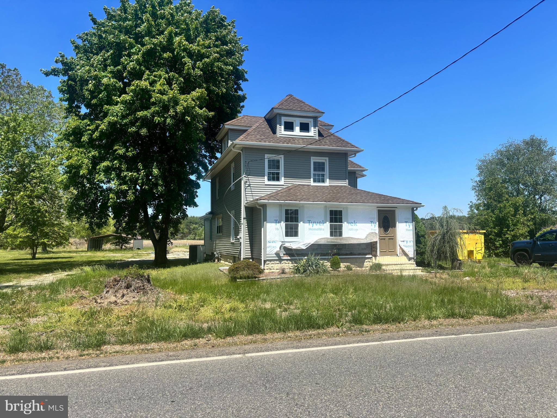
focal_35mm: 26
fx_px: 418
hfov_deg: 67.3
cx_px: 278
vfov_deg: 53.1
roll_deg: -1.0
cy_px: 209
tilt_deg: +4.8
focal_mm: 5.96
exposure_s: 1/3106
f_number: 1.6
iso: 50
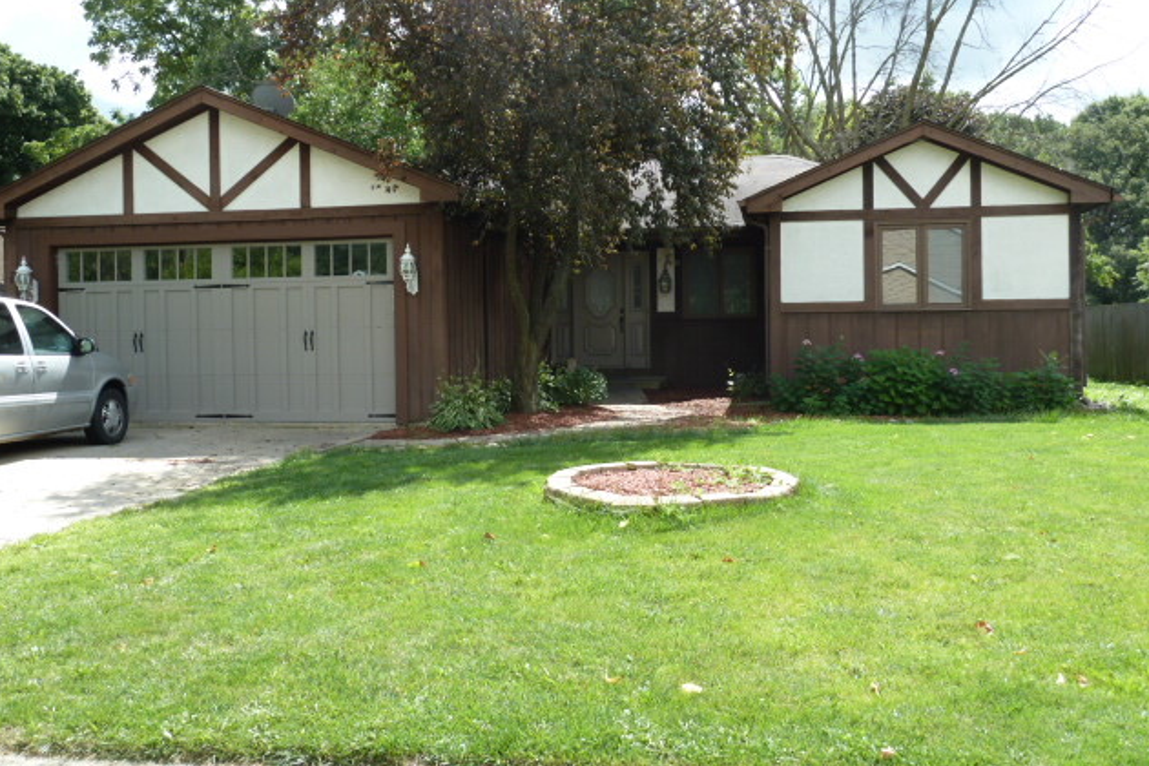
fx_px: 1181
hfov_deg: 51.9
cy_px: 357
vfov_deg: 35.9
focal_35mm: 37
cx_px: 567
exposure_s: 1/200
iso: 80
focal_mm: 5.7
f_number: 4
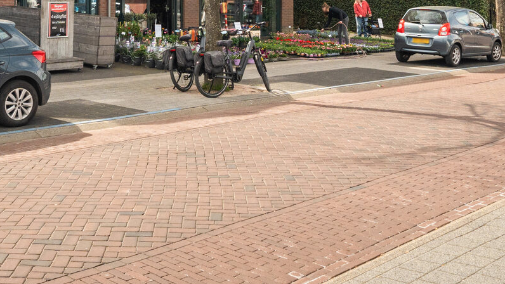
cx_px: 232
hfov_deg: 37.9
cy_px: -79
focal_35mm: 55
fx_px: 735
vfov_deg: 20.2
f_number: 8
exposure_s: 1/640
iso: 500
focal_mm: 19.3
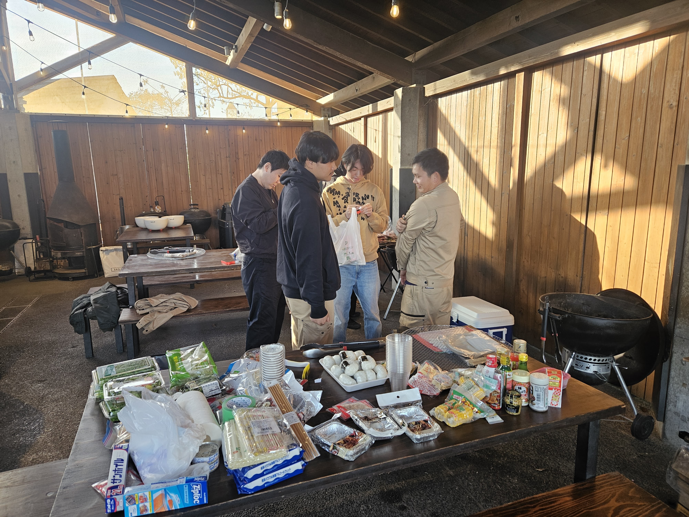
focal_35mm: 23
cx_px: 344
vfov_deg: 58.9
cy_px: 258
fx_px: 458
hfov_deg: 73.9
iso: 100
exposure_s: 1/120
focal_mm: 5.4
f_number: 1.8
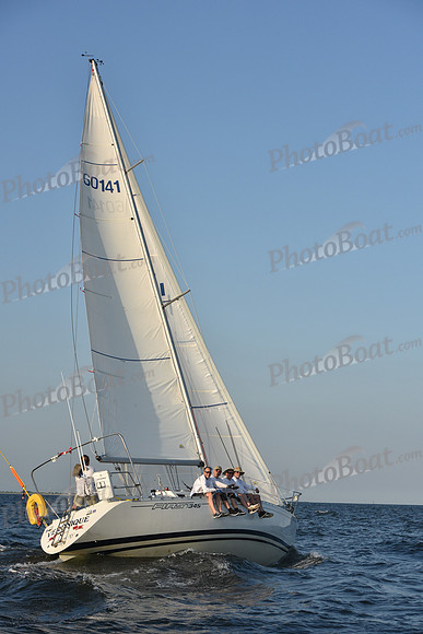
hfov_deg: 19.5
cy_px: 317
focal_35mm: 70
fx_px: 1233
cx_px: 212
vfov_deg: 28.8
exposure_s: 1/1000
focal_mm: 70
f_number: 9
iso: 320
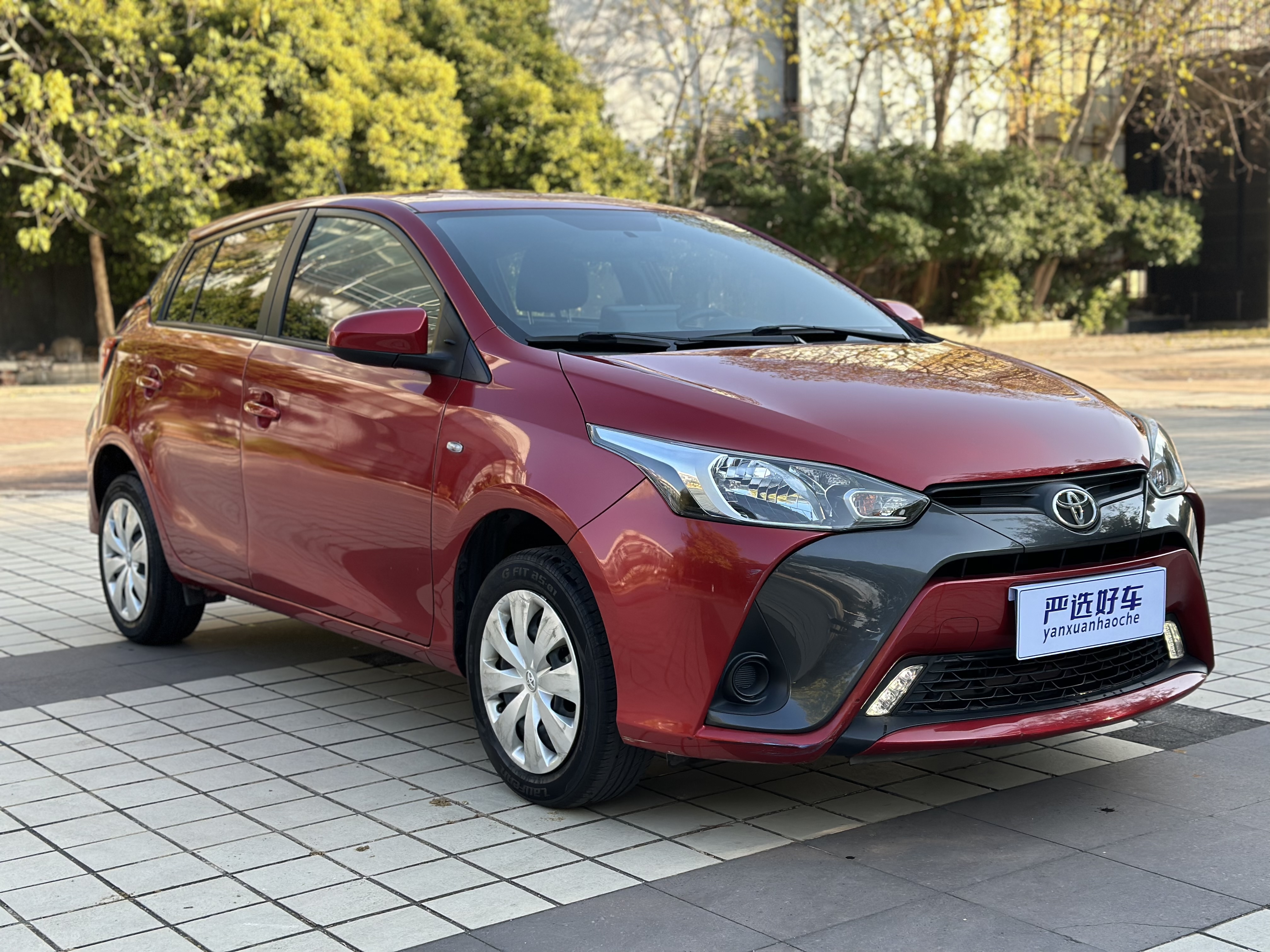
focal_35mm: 48
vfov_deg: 30.3
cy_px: 476
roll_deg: +0.7
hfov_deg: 39.7
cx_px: 635
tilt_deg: -4.4
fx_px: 1761
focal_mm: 6.86
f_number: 1.78
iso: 80
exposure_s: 1/830
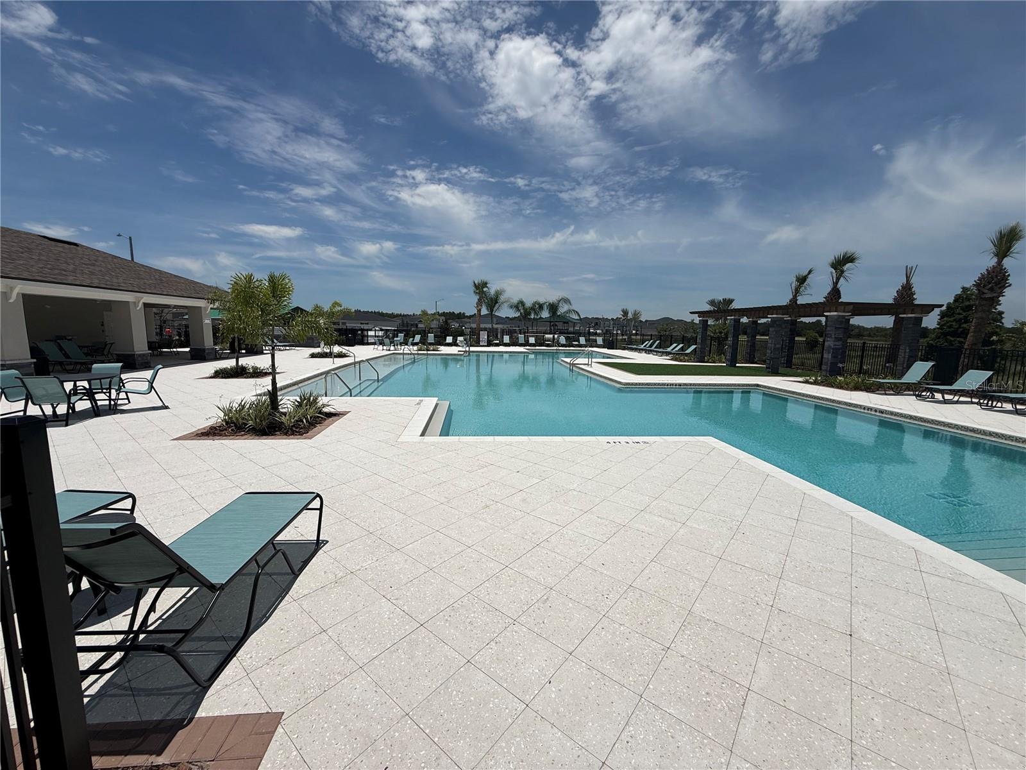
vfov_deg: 85.7
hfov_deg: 102.1
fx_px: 415
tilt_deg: -7.8
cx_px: 513
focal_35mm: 14
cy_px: 385
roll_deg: -0.7
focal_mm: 2.22
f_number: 2.2
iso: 40
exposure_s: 1/7634
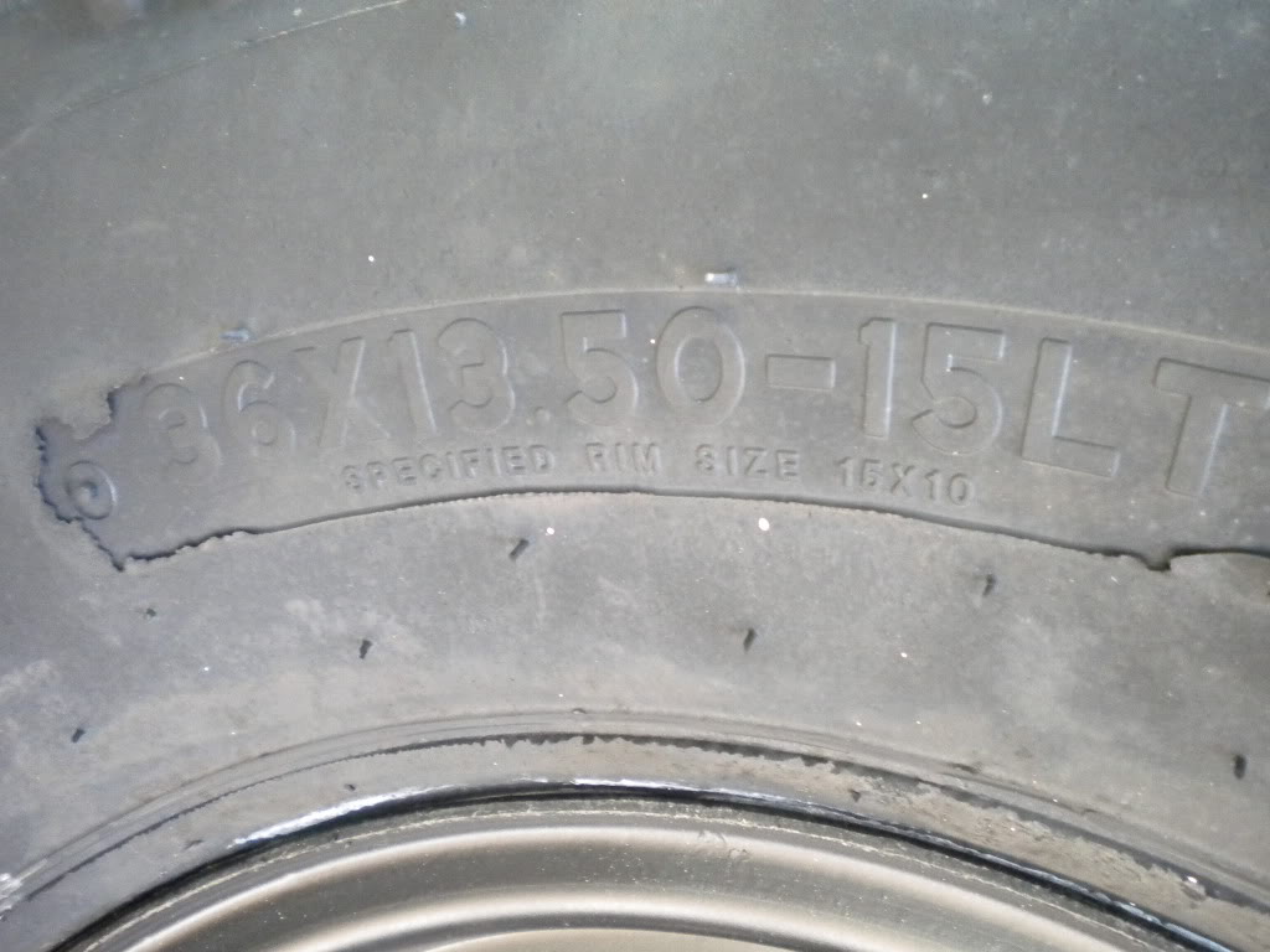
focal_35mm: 35
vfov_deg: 40.7
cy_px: 476
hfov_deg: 52.6
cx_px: 635
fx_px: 1284
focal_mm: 6.3
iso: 678
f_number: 3.1
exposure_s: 1/62
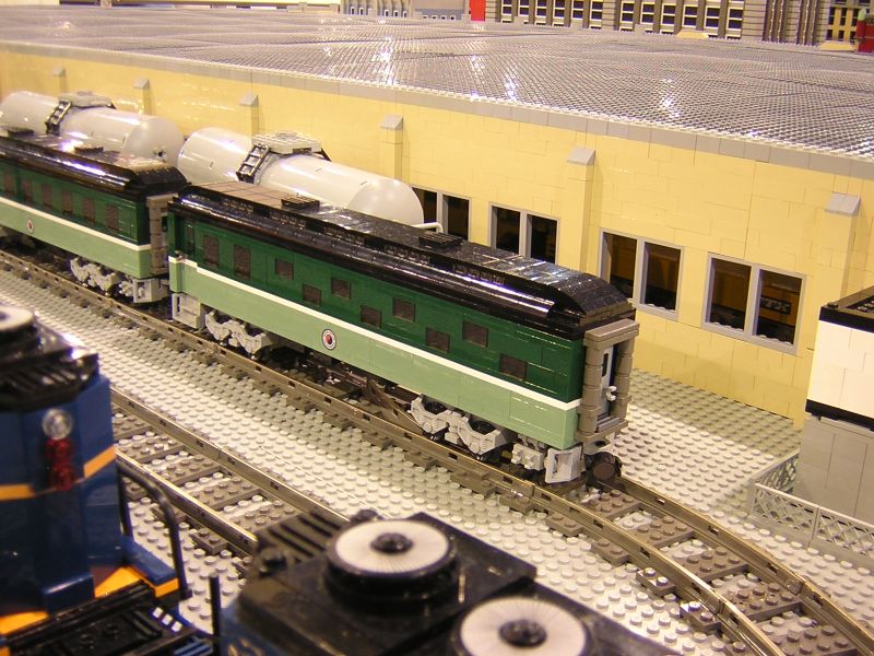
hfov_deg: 46.8
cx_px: 437
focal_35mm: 40
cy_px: 328
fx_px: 1010
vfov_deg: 36.0
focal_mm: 5.2
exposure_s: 1/3.7
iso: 102
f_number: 2.7
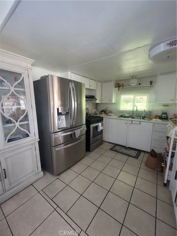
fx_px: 89
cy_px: 118
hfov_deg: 89.9
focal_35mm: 13
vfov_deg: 106.2
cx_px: 88
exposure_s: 1/30
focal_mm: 2.2
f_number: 2.2
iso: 640
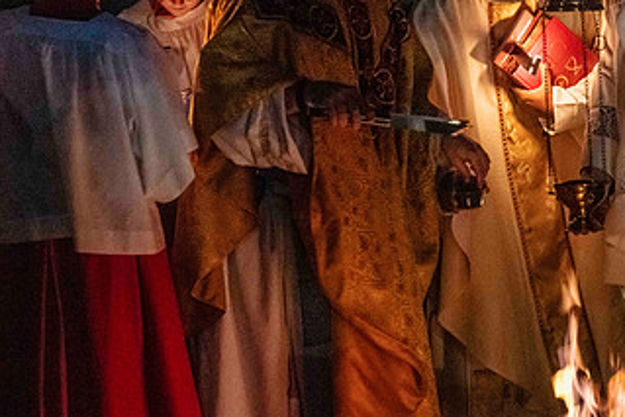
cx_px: 453
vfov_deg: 12.6
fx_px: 1893
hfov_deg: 18.6
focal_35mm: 109
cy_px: 197
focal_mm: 60
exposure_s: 1/40
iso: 8000
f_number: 6.3
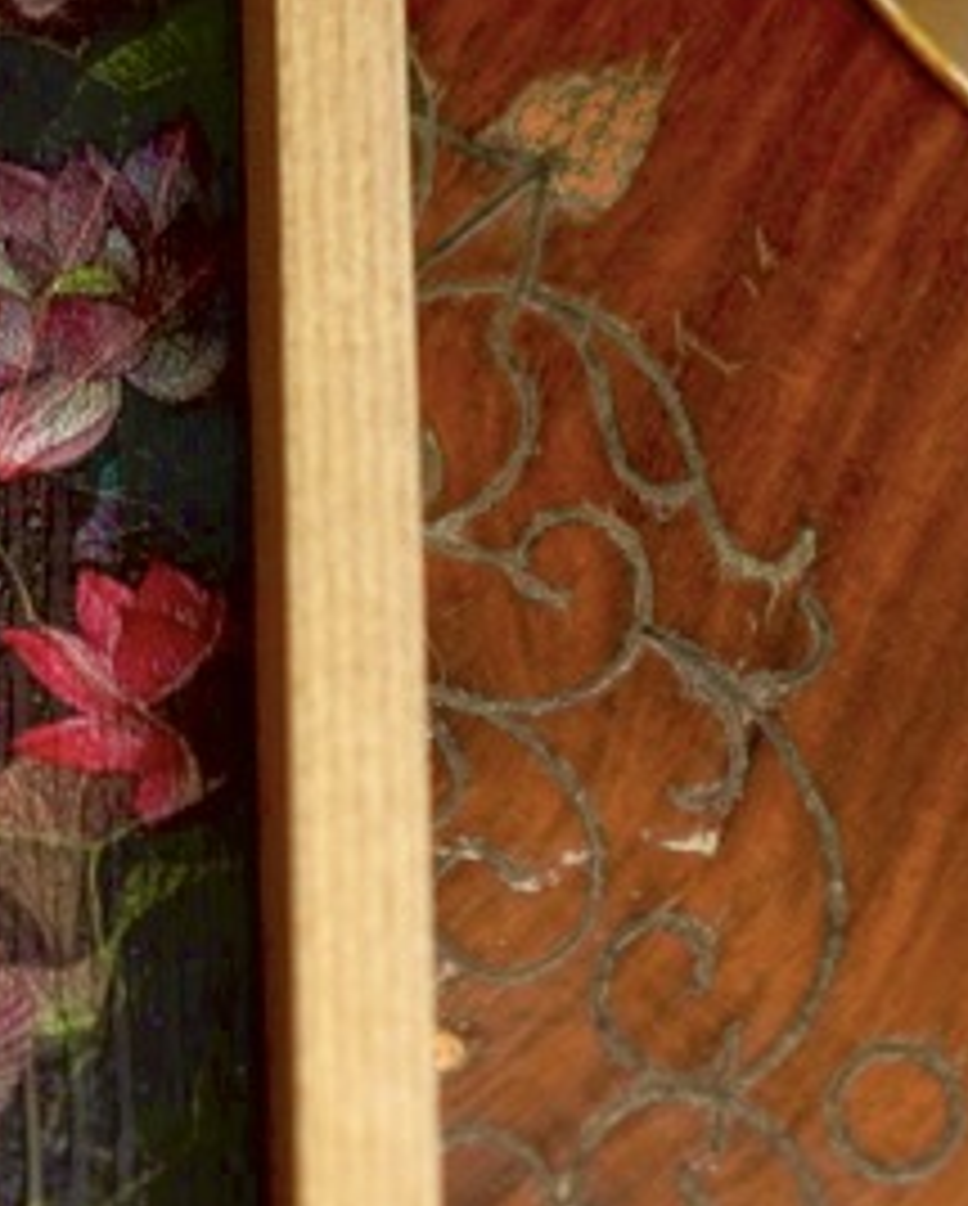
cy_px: -86
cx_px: -374
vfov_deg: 9.7
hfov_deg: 7.7
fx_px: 7079
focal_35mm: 198
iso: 320
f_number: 2
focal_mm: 35
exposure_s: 1/125
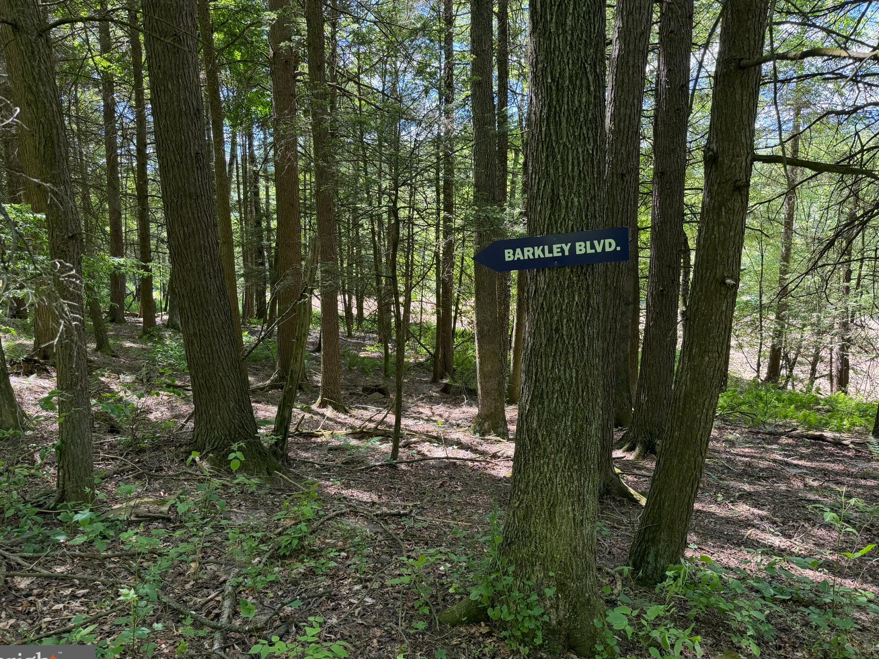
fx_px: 635
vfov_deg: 54.9
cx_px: 442
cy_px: 339
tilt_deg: -8.0
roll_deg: +0.7
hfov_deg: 69.4
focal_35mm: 25
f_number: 1.78
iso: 200
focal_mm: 6.76
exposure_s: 1/182
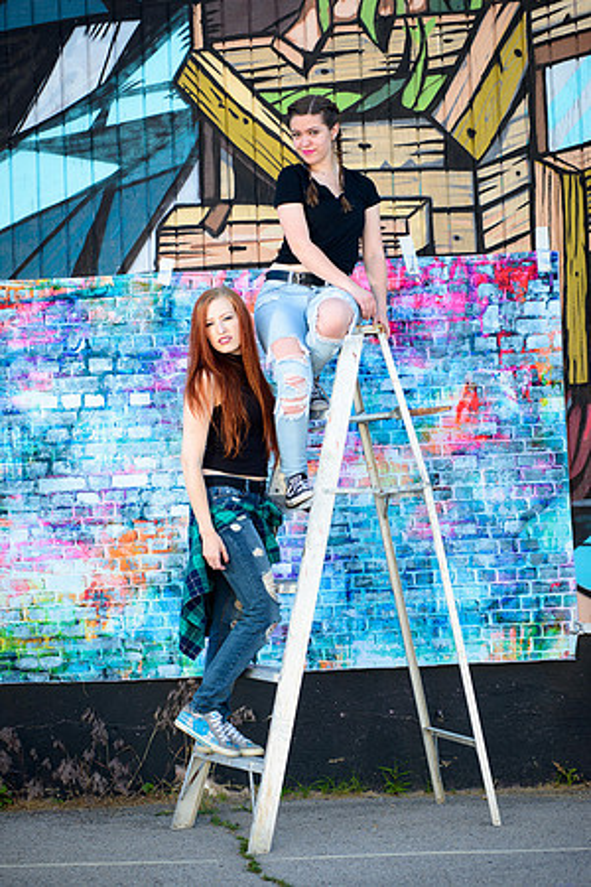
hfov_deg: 15.9
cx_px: 296
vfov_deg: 23.6
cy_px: 444
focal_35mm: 86
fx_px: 2118
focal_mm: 86
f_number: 4.5
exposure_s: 1/320
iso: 125
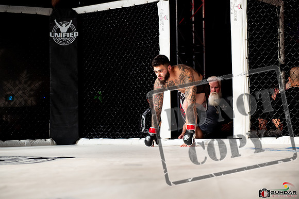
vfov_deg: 19.4
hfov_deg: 28.9
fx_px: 581
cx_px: 150
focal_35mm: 70
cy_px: 100
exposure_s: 1/400
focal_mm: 70
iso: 1600
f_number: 4.5
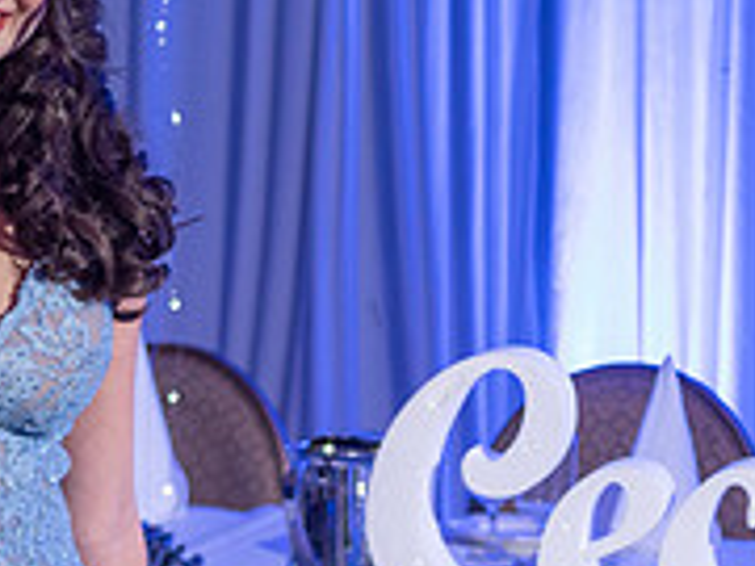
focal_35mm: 161
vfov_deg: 9.2
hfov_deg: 12.3
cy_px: 467
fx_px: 3512
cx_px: 516
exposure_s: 1/80
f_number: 1.7
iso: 500
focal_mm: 25
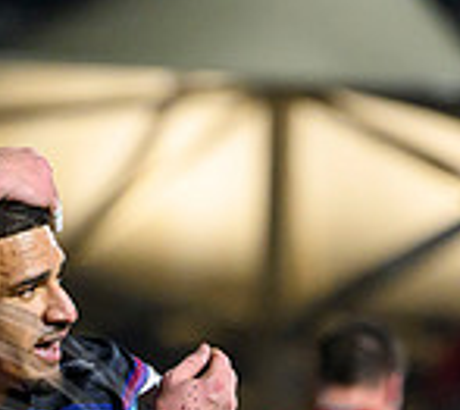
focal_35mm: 839
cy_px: 596
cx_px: 173
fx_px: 11947
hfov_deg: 2.2
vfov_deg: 2.0
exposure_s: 1/1600
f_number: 3.5
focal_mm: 200
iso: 5000
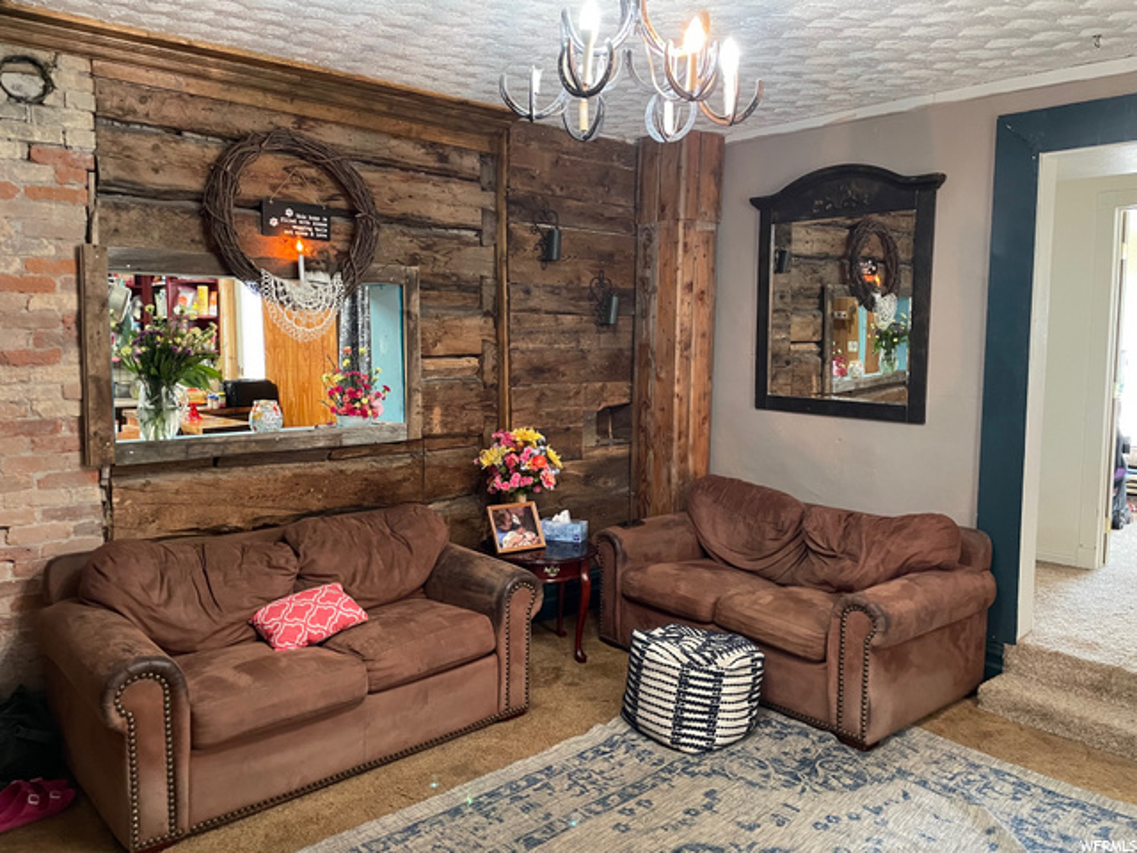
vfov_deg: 53.1
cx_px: 568
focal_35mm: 26
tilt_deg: -4.6
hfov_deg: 67.3
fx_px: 854
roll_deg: -0.6
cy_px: 426
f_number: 1.6
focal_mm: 4.2
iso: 500
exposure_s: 1/40
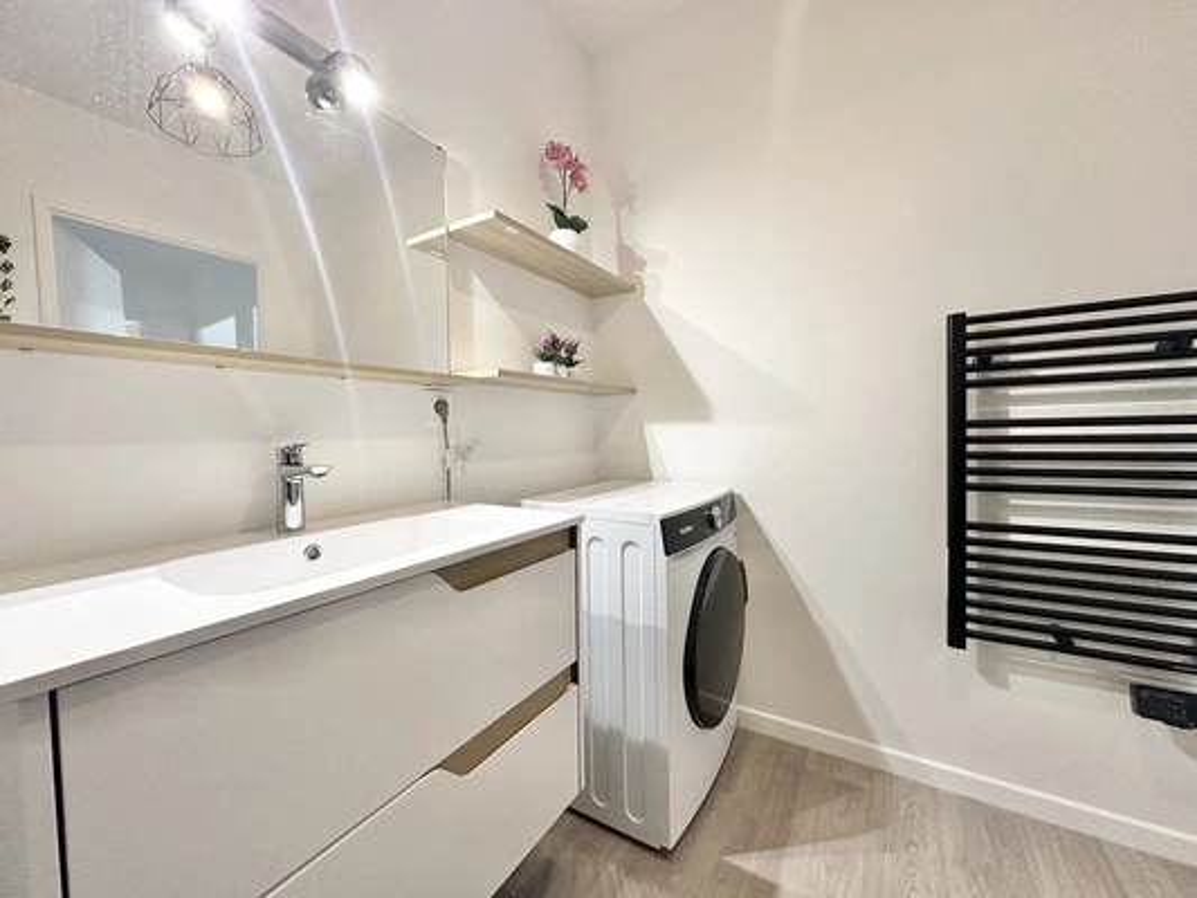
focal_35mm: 14
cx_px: 598
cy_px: 449
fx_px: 484
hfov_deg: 102.1
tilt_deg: -2.1
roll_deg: +1.0
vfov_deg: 85.7
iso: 200
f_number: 2.2
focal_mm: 2.22
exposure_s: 1/100
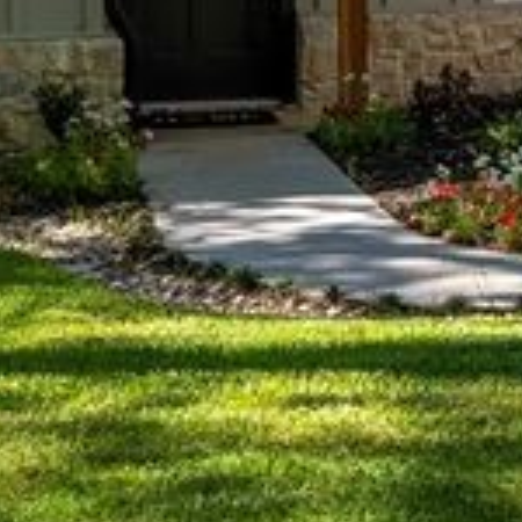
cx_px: 905
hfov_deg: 11.3
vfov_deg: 11.7
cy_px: -165
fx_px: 2474
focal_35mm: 145
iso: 100
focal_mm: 17
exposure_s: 1/125
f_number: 9
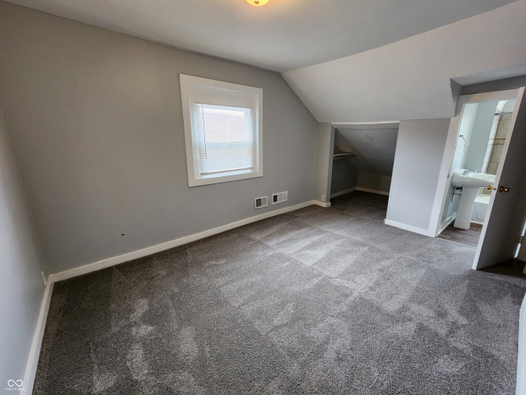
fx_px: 198
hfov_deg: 106.2
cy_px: 198
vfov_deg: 89.9
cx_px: 263
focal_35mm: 13
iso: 400
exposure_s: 1/60
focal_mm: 2.2
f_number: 2.2
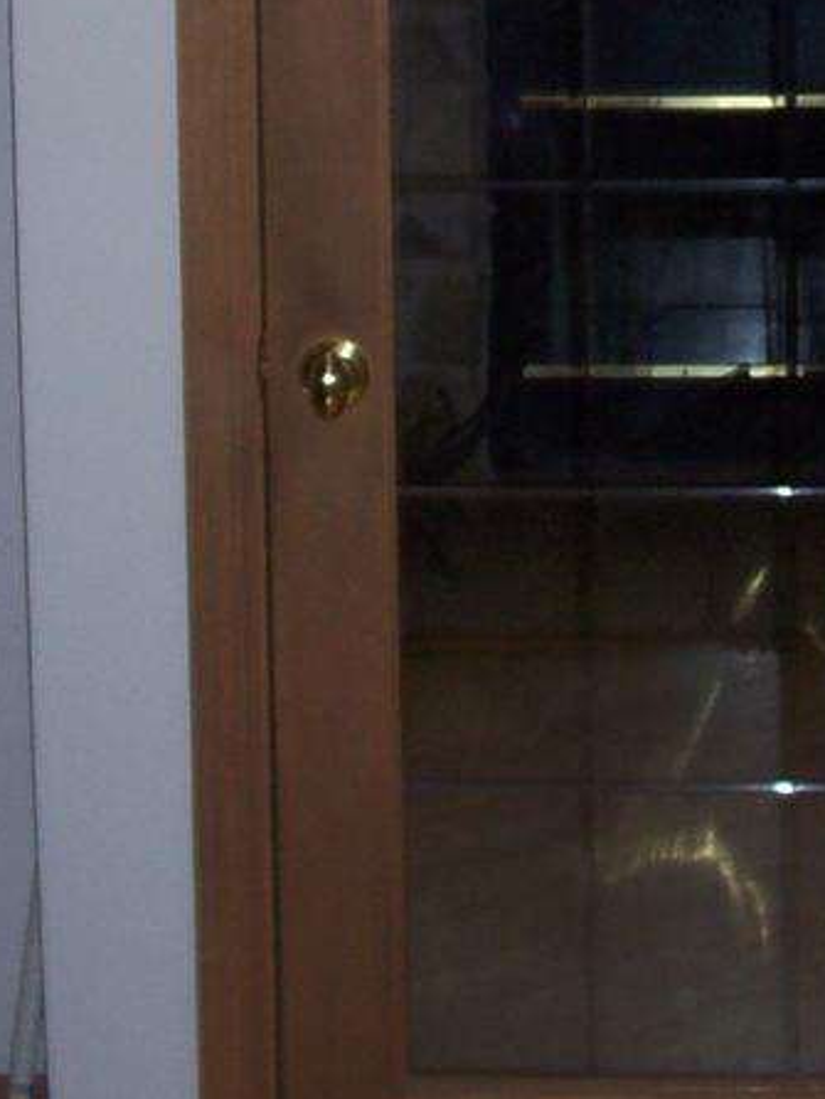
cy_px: -177
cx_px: 658
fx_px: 3714
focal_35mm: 117
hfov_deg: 12.6
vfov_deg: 16.2
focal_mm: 5.6
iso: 80
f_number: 2.7
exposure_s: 1/64
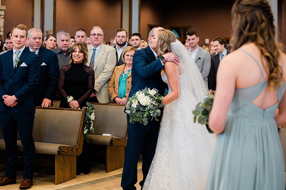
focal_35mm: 70
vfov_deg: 19.4
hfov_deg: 28.9
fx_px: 556
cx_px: 143
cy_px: 95
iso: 1600
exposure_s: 1/250
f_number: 2.8
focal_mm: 70
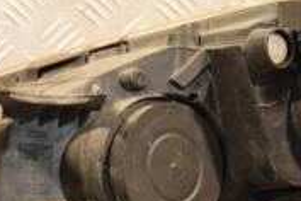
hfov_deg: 9.6
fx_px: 1789
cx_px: 78
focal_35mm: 214
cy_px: 169
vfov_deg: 6.4
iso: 800
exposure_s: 1/100
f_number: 4.8
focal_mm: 42
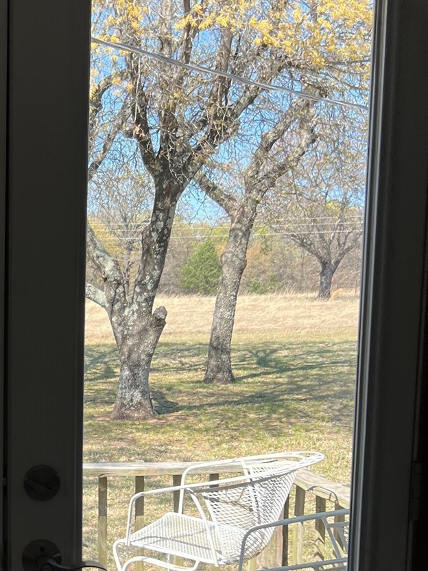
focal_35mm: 60
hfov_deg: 23.0
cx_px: -44
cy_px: 414
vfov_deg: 31.7
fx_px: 989
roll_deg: +1.2
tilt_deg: -5.9
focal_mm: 5.7
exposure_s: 1/1224
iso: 50
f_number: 1.5
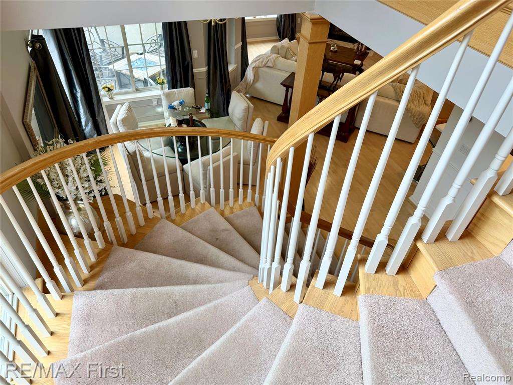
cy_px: 192
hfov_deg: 71.6
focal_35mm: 24
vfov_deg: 56.8
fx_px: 356
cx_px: 256
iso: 100
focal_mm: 6.76
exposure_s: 1/120
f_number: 1.78
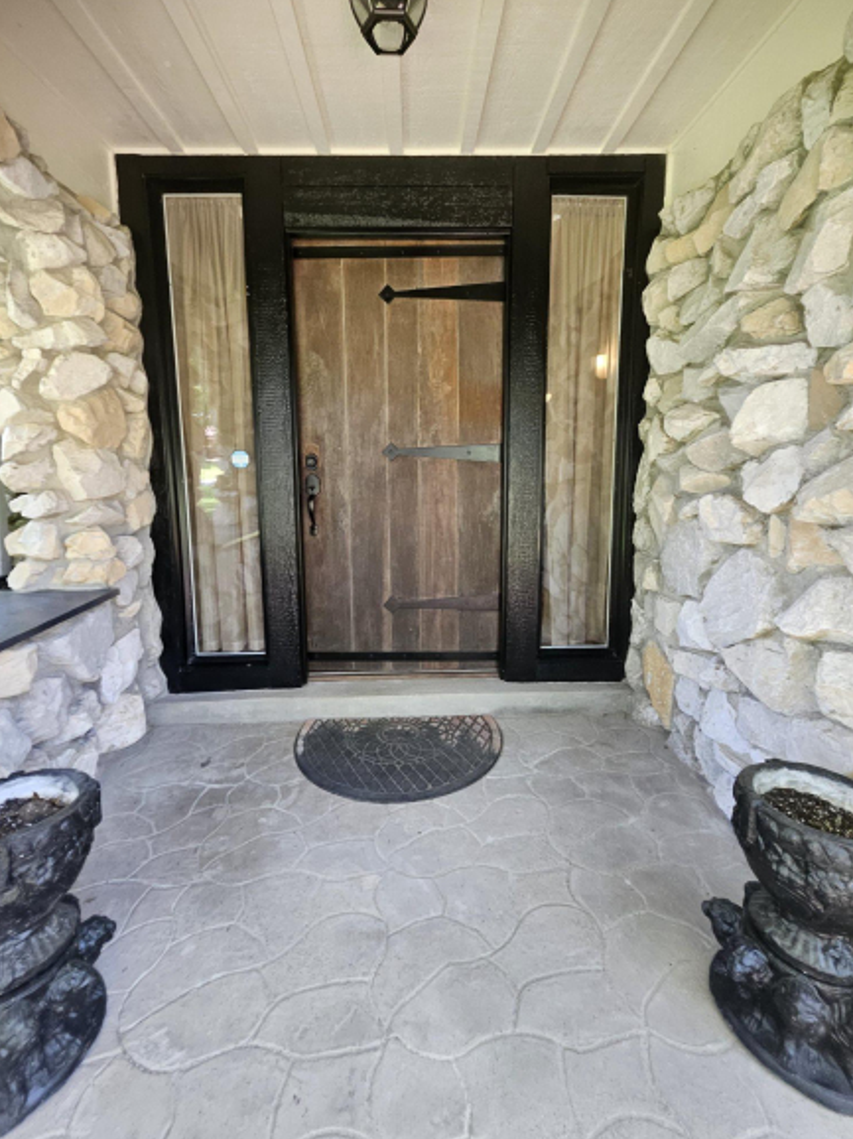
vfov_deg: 98.0
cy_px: 531
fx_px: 493
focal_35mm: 15
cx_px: 422
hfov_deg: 81.7
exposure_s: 1/60
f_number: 2.2
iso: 80
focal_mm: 1.74
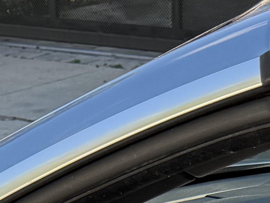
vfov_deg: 7.4
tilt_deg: -33.2
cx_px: 204
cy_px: 658
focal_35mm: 170
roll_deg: +1.5
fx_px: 1326
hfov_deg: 11.6
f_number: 1.78
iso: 100
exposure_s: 1/689
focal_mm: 6.76
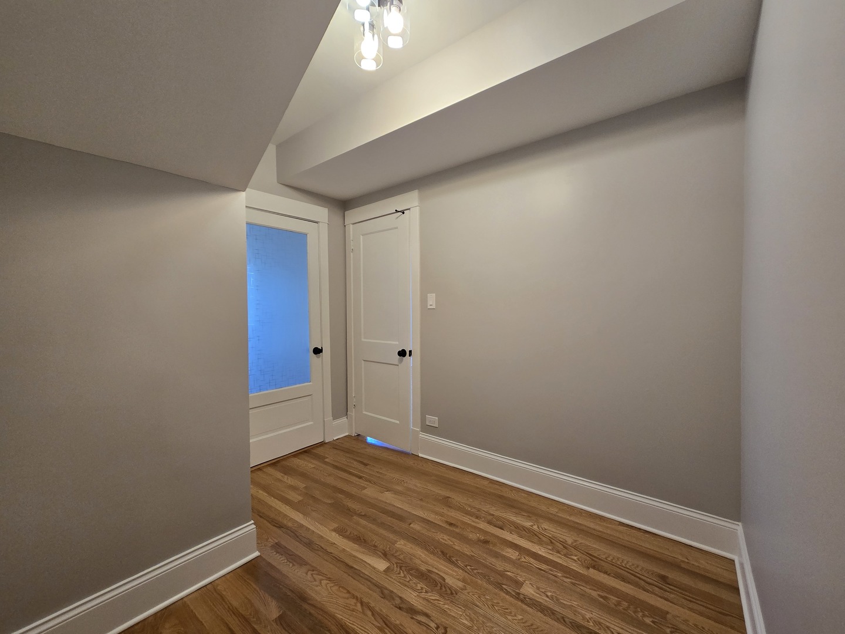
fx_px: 317
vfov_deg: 89.9
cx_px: 422
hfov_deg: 106.2
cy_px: 317
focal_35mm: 13
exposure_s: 1/60
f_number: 2.2
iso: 160
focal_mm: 2.2
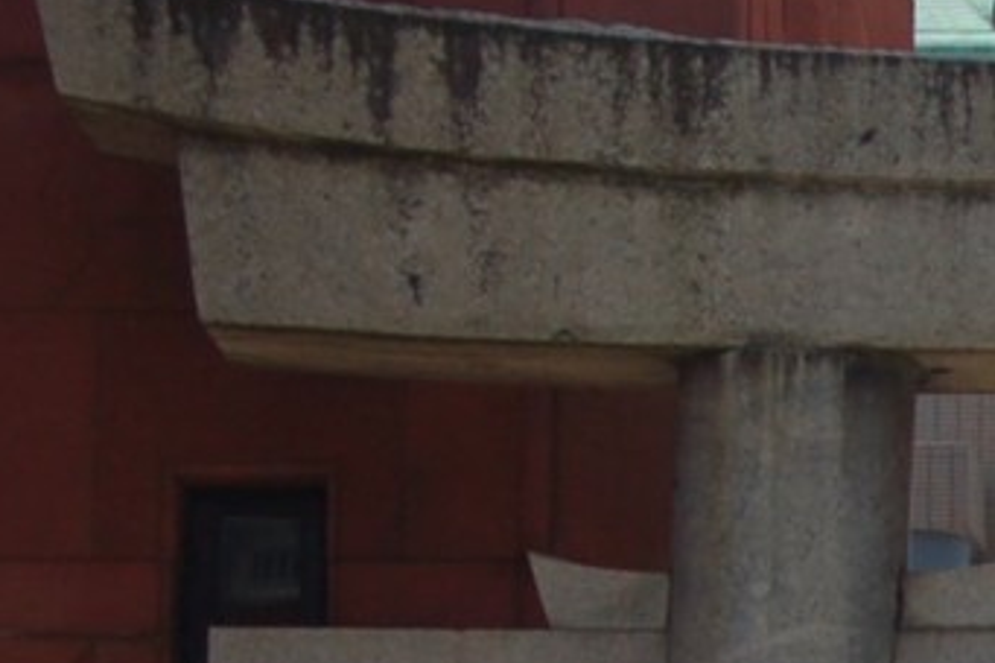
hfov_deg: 6.7
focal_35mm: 299
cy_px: 1200
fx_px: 8260
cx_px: 1865
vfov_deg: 4.5
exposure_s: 1/320
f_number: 9
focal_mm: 34
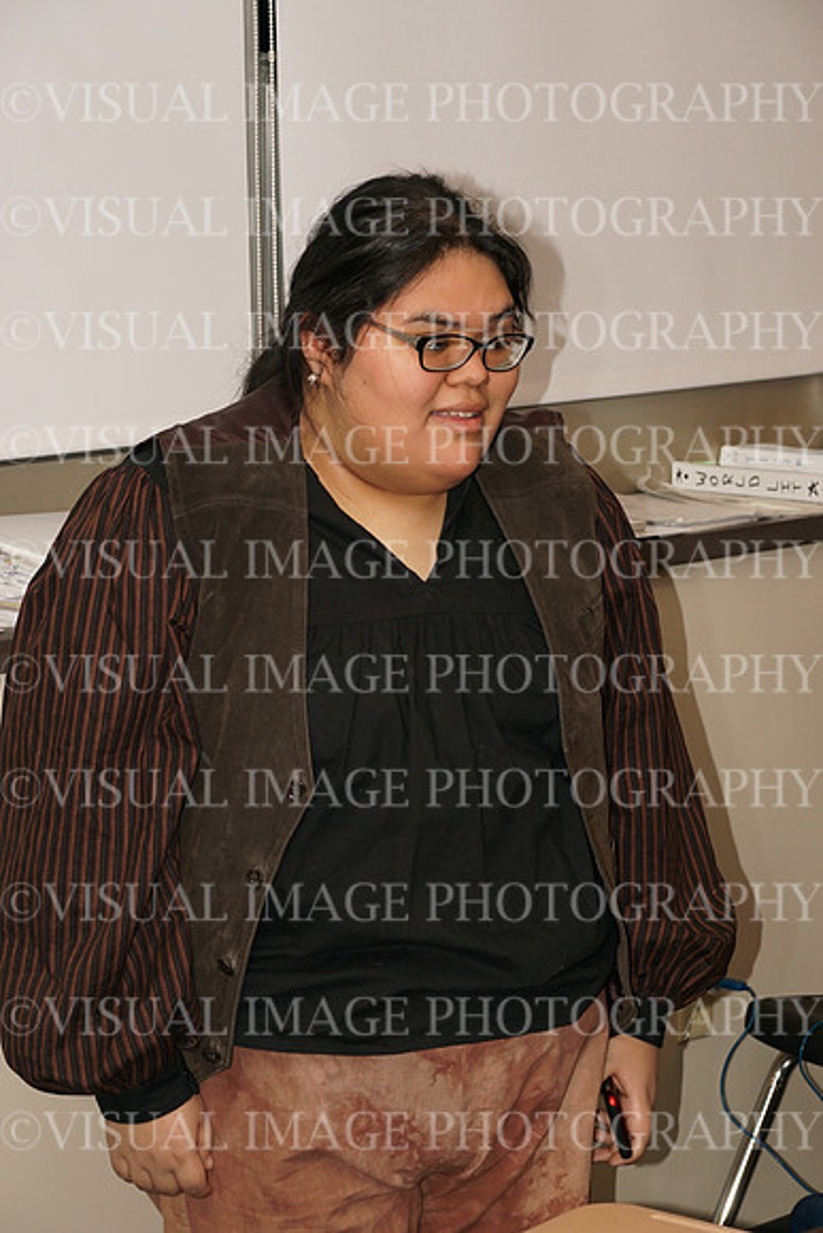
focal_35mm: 120
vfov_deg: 17.1
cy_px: 616
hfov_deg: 11.4
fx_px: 4112
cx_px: 412
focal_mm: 80
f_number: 8
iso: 500
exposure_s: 1/125
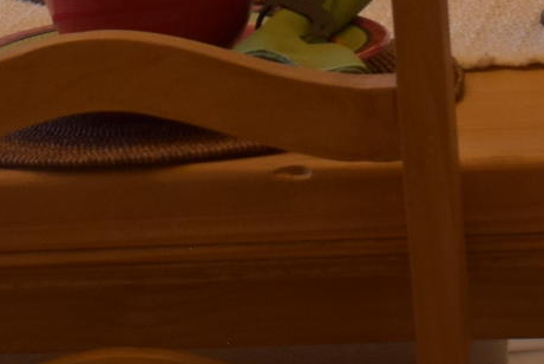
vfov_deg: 4.7
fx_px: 4268
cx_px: 247
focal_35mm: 282
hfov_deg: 7.3
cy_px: -602
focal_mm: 29
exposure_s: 1/60
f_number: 4.2
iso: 360
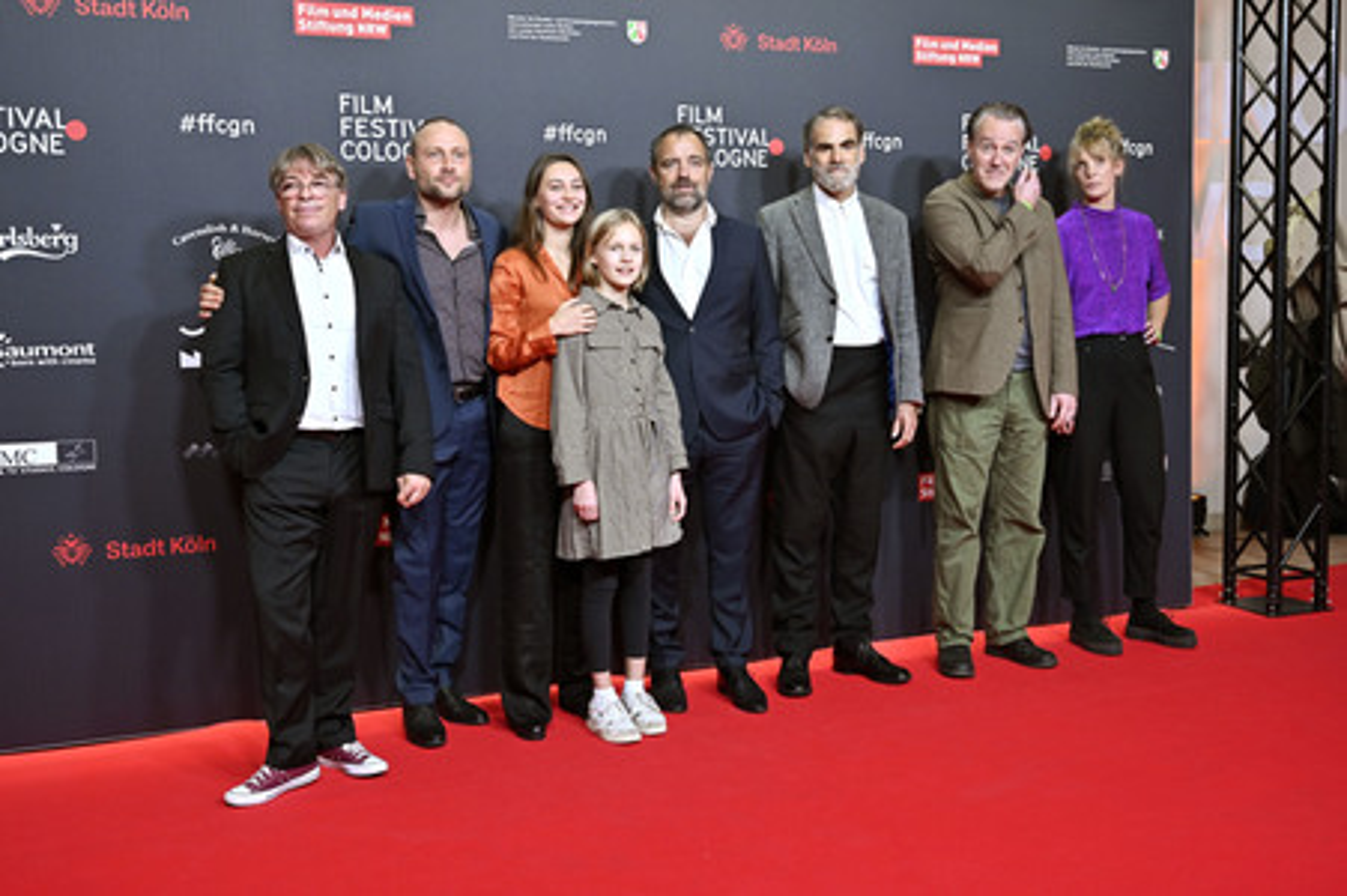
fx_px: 1346
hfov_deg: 53.2
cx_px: 674
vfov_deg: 36.8
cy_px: 448
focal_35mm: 36
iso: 800
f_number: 4.5
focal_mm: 36
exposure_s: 1/200
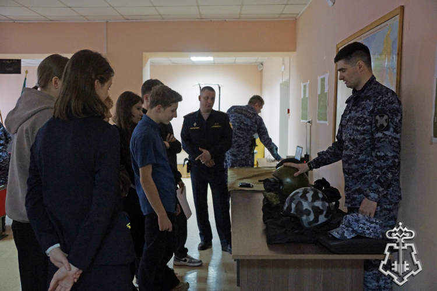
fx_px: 437
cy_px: 146
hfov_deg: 53.1
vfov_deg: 36.9
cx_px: 218
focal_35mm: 36
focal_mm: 24
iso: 1600
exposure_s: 1/50
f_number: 4
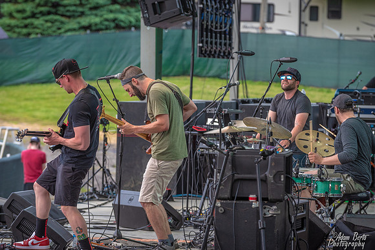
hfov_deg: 10.3
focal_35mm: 200
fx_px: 2084
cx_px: 188
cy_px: 125
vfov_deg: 6.9
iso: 500
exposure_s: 1/250
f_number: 5.6
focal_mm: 200
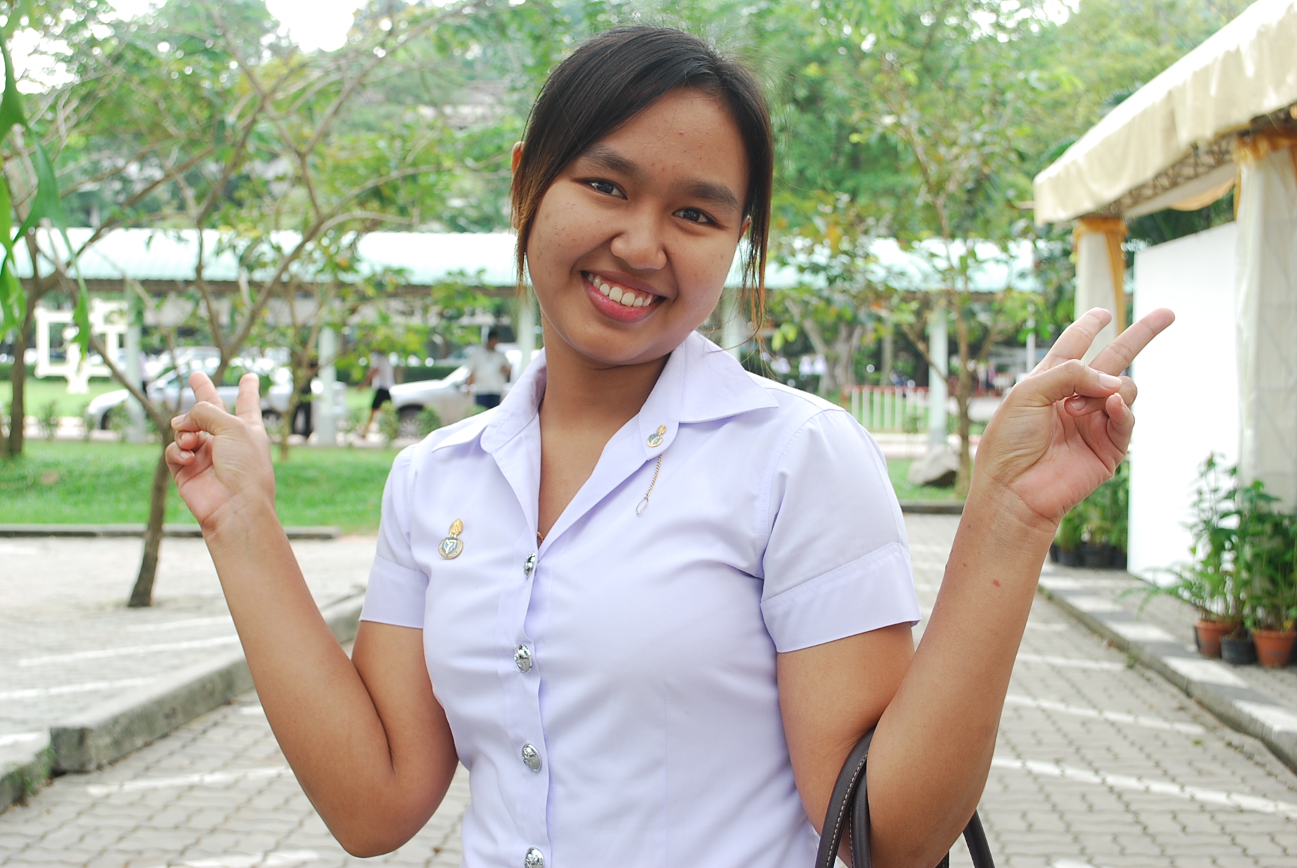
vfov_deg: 30.9
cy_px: 434
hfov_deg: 44.9
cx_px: 648
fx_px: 1569
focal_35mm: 44
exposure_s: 1/60
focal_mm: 29
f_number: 6.3
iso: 200
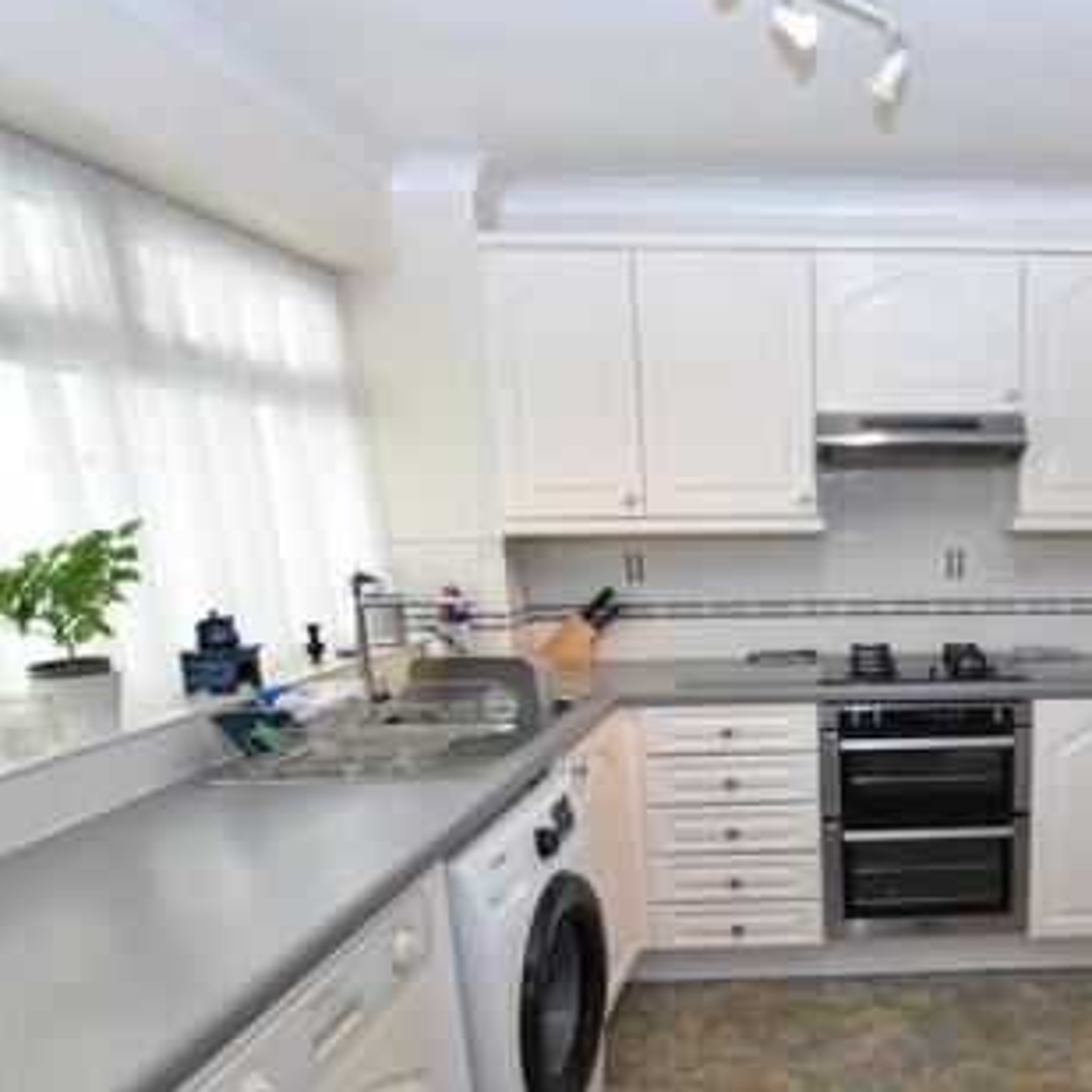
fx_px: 964
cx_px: 928
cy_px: 737
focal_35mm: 27
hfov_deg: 53.6
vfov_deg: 57.6
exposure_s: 1/60
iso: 400
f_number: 4
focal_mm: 10
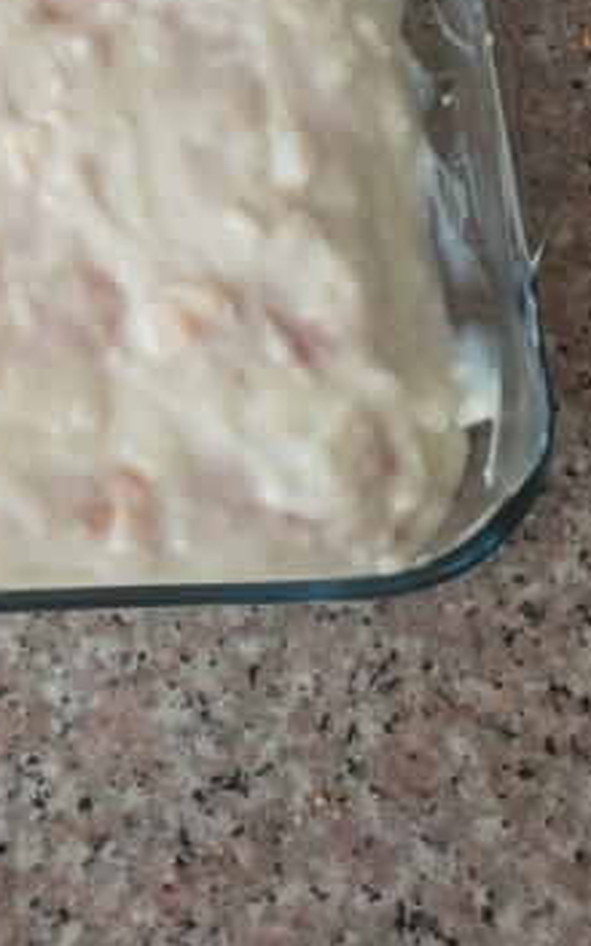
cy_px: 113
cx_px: -70
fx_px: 1392
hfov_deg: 22.5
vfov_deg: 35.5
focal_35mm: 54
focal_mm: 4.3
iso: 50
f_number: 2.4
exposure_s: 1/50
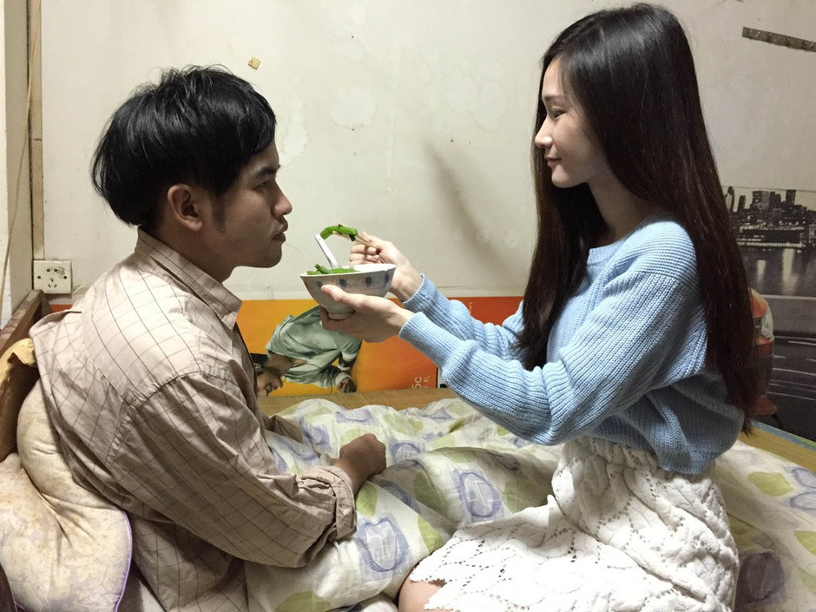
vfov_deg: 48.2
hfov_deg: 61.7
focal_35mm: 29
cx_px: 408
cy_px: 306
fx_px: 684
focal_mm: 4.15
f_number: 2.2
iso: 500
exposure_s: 1/15
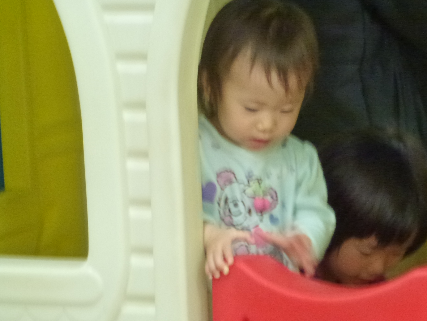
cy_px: 186
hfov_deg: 8.6
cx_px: 253
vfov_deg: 6.5
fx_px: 2825
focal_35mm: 229
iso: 800
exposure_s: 1/25
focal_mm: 32.6
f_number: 5.4
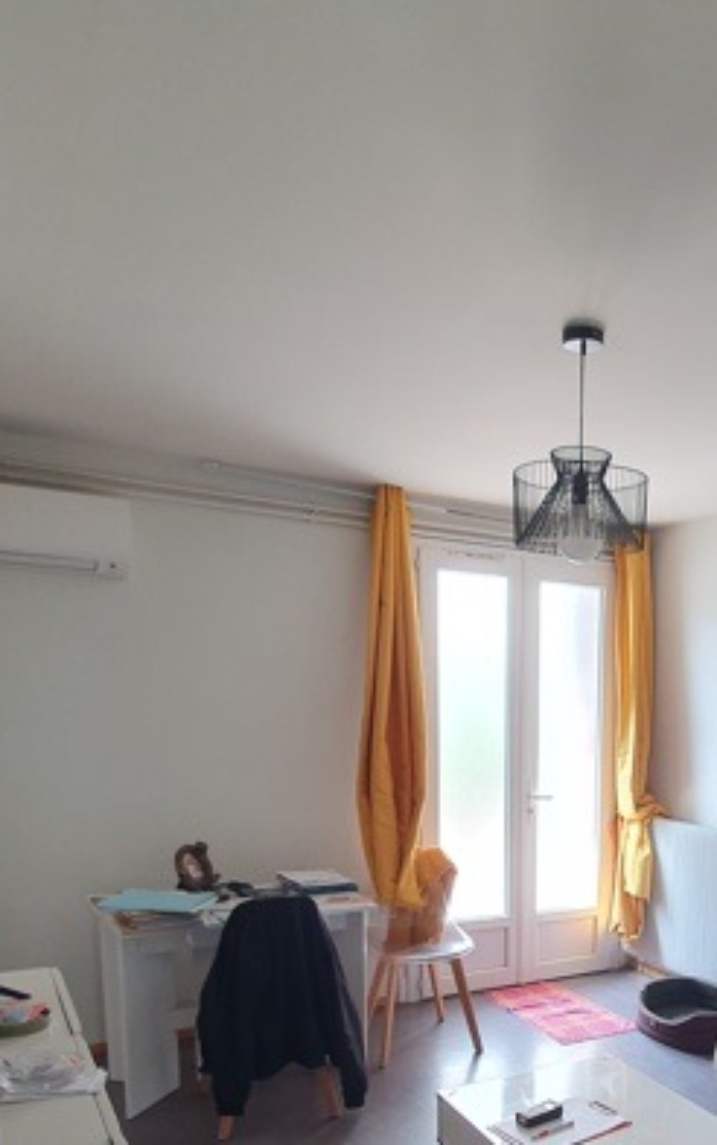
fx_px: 874
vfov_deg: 63.3
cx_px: 622
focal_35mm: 28
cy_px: 830
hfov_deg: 41.6
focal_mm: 1.8
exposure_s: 1/50
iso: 80
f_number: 2.2
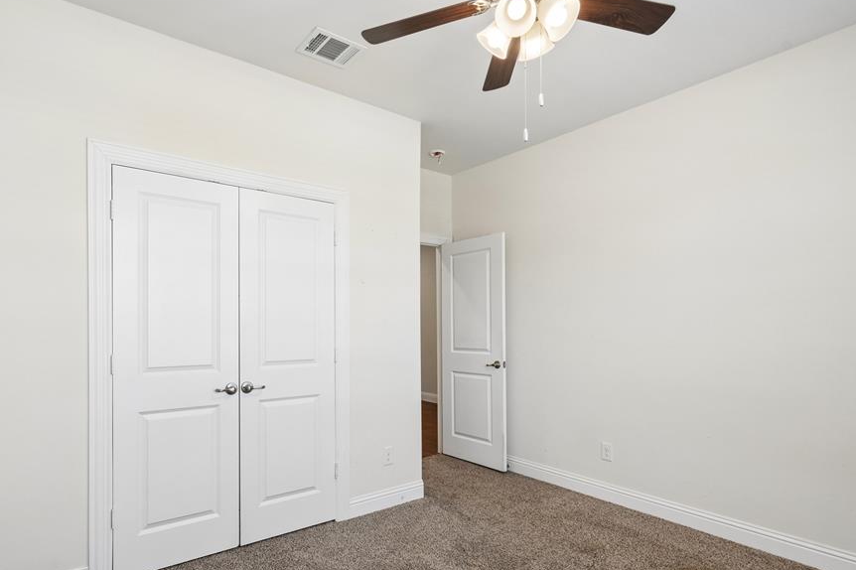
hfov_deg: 86.8
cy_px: 324
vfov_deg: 64.2
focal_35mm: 19
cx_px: 397
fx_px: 452
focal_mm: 16
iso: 320
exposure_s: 1/30
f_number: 8
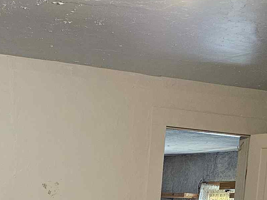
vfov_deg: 14.9
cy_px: 347
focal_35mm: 88
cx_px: 44
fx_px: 679
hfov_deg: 21.9
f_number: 1.7
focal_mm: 6.3
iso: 500
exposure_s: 1/60
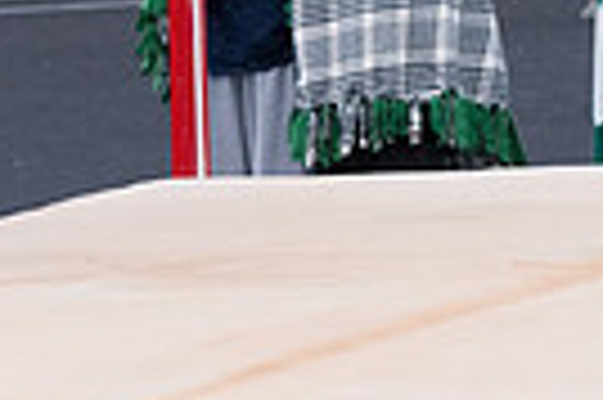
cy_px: -263
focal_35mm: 373
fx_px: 6240
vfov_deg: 3.7
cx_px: 274
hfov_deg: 5.5
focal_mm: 86
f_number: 5
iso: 2000
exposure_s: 1/2000
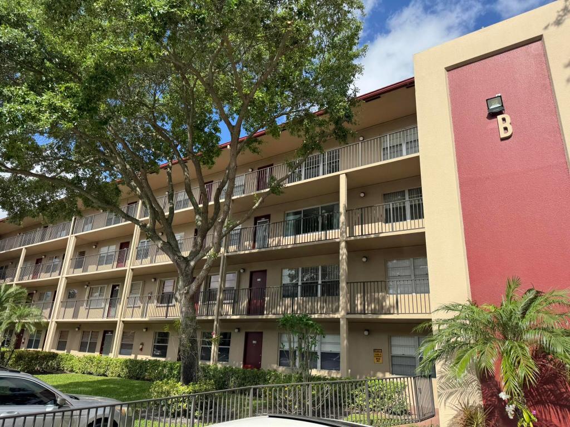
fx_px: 395
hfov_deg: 71.6
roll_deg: -1.9
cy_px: 214
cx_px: 285
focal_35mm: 24
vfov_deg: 56.8
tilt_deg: +17.9
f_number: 1.78
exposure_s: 1/3413
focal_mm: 6.76
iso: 80
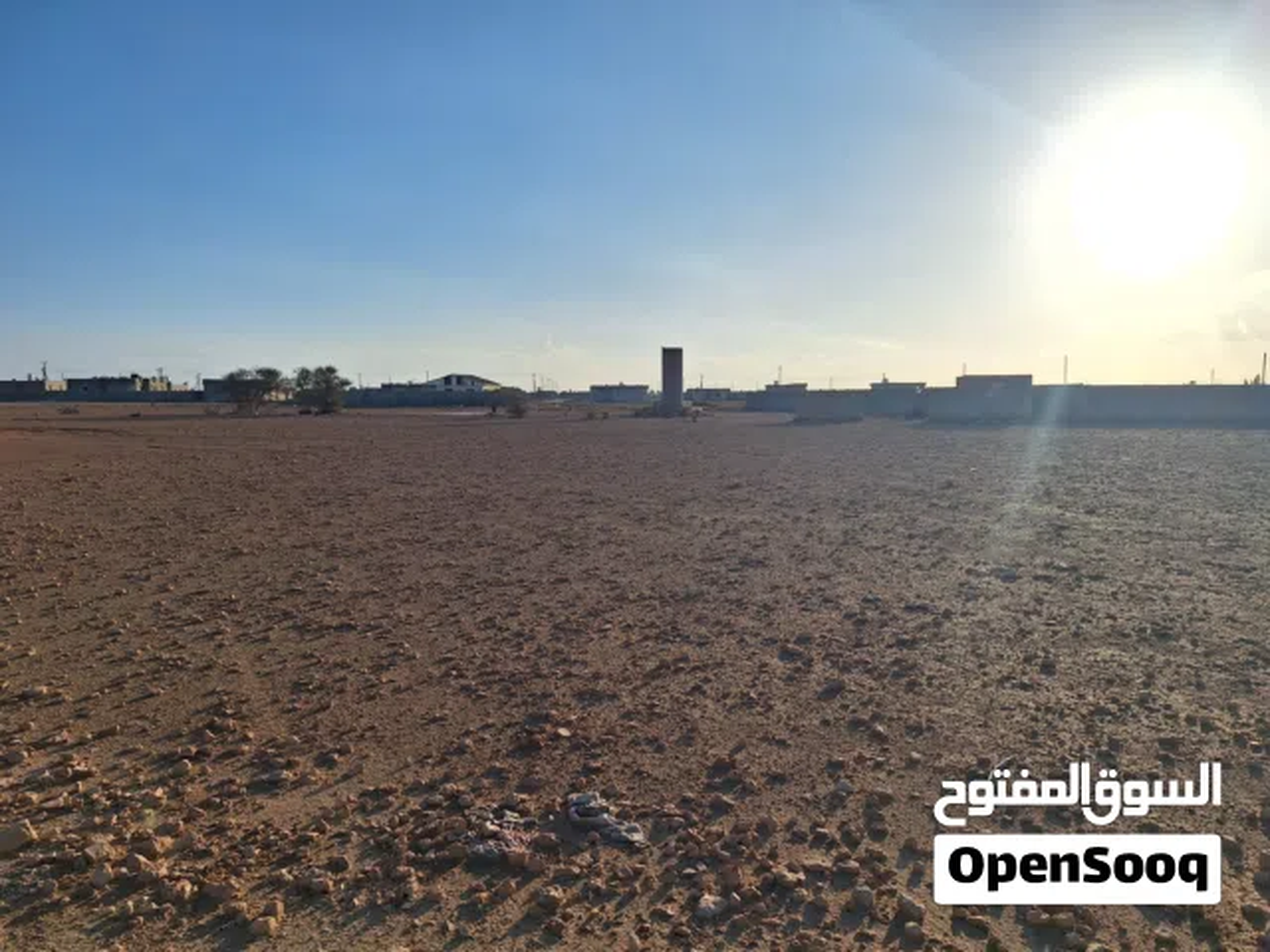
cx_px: 635
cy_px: 476
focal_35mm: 23
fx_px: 844
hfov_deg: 73.9
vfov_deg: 58.9
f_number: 1.8
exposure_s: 1/8130
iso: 40
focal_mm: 5.54
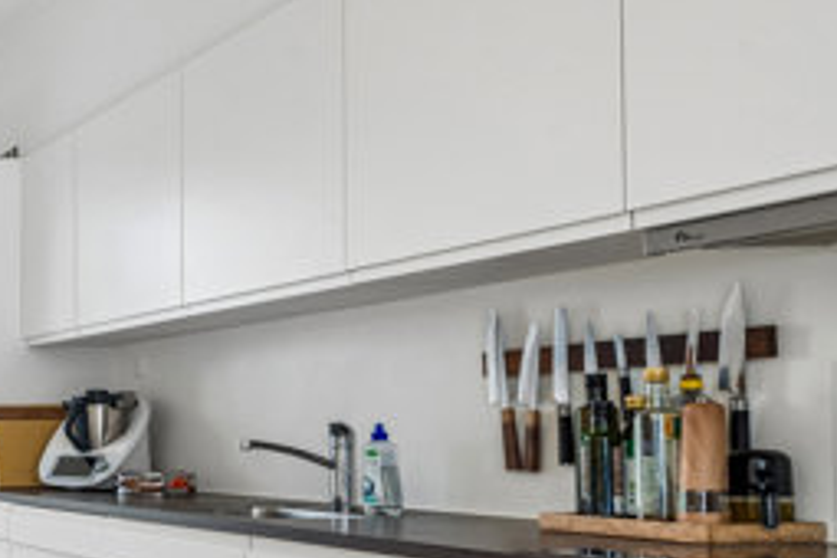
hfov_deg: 28.6
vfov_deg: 30.0
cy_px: 422
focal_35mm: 44
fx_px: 1023
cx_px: -417
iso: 200
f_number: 10
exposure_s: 1/20
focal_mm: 14
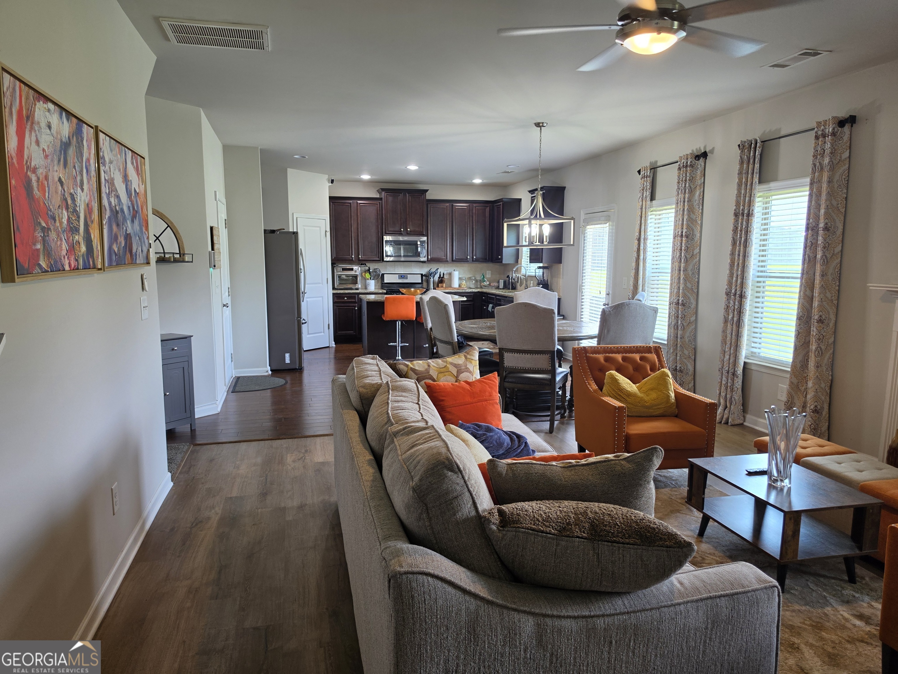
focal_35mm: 23
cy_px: 337
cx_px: 449
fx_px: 597
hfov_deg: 73.9
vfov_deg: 58.9
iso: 80
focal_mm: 6.5
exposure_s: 1/120
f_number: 1.4
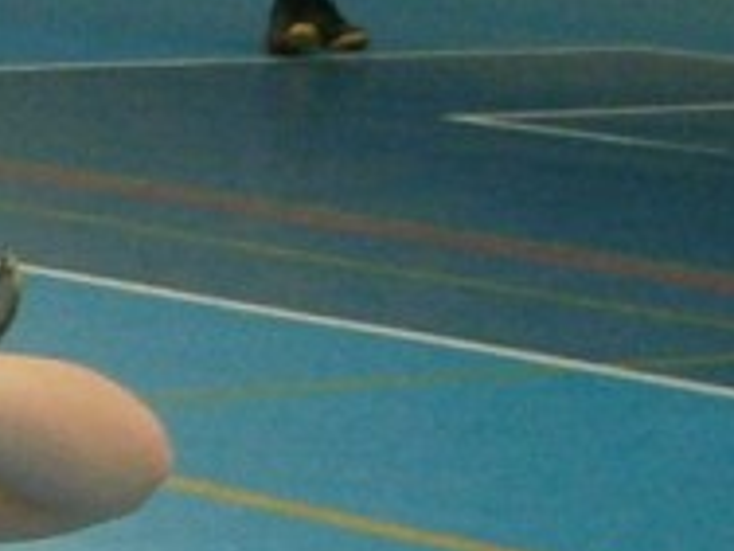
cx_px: -566
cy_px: 946
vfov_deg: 4.7
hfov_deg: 6.2
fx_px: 6594
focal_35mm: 311
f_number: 4.4
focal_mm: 13
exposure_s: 1/125
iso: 640
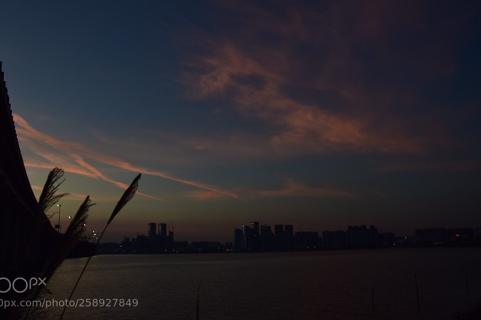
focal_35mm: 30
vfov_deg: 43.6
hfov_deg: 61.9
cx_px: 230
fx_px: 401
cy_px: 151
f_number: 5.6
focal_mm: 18
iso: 100
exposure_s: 1/60
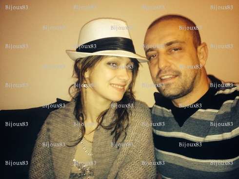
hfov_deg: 52.6
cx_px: 120
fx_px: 242
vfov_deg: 40.7
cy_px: 90
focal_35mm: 35
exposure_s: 1/16
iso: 125
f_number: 2.4
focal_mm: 4.28
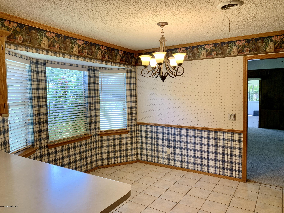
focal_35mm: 26
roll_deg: +0.3
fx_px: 213
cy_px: 106
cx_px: 142
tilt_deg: -2.4
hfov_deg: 67.3
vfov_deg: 53.1
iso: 64
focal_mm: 4.25
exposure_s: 1/60
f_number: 1.8
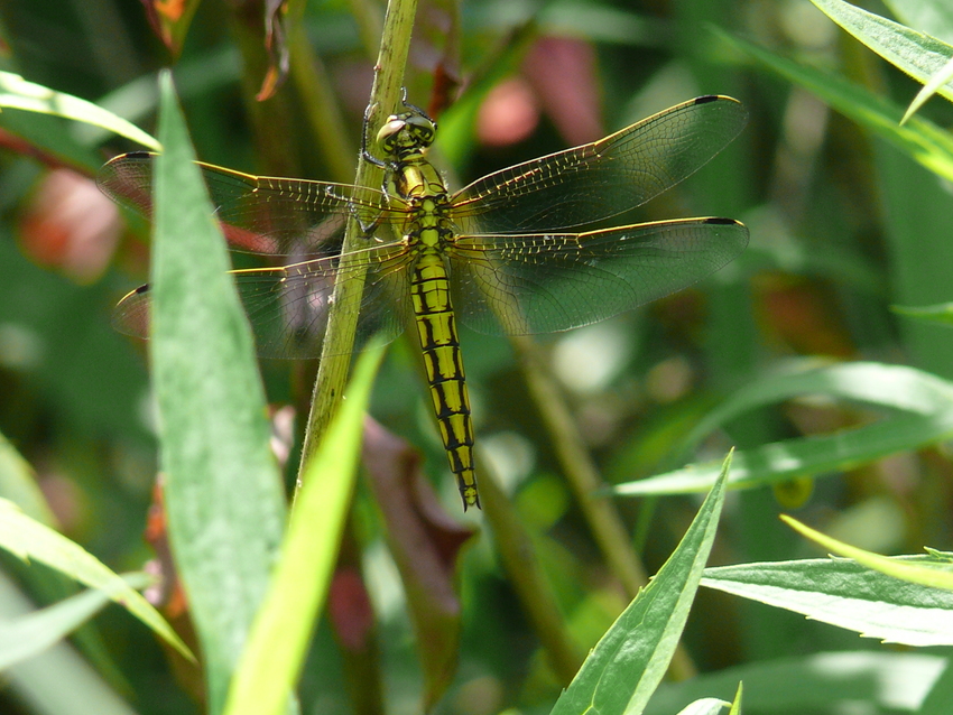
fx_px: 17652
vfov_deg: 2.3
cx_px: 476
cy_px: 358
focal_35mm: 641
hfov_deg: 3.1
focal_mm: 75.9
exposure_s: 1/200
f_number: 4.5
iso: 100
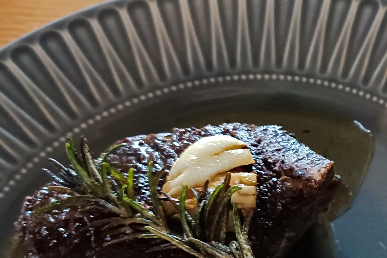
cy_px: 214
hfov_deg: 21.9
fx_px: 903
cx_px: 496
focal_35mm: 84
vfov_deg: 16.1
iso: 4760
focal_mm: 4.74
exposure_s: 1/50
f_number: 1.79
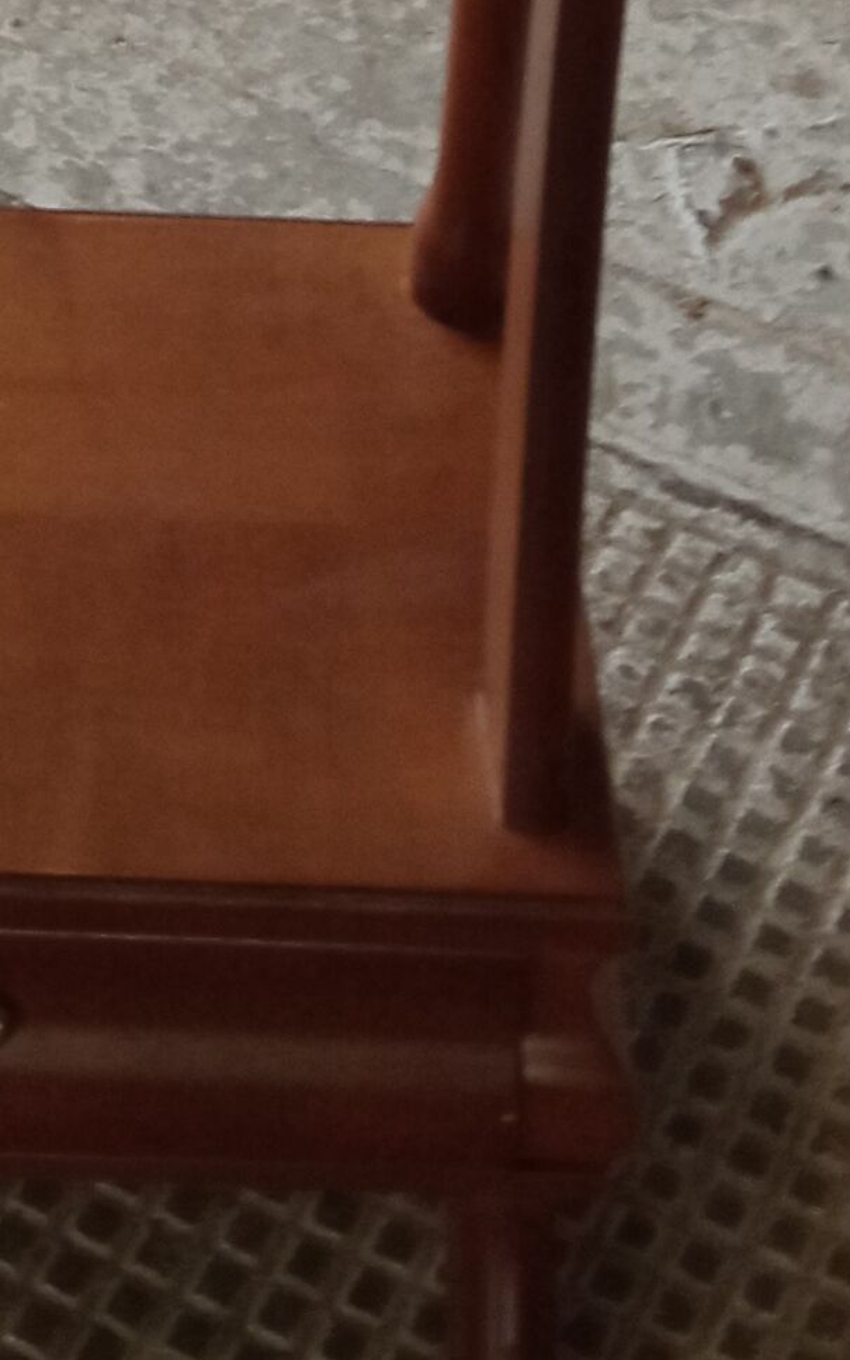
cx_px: -56
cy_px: -954
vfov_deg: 15.1
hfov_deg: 10.5
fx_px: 4559
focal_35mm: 123
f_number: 2.2
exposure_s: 1/33.3
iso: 359
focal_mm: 3.79
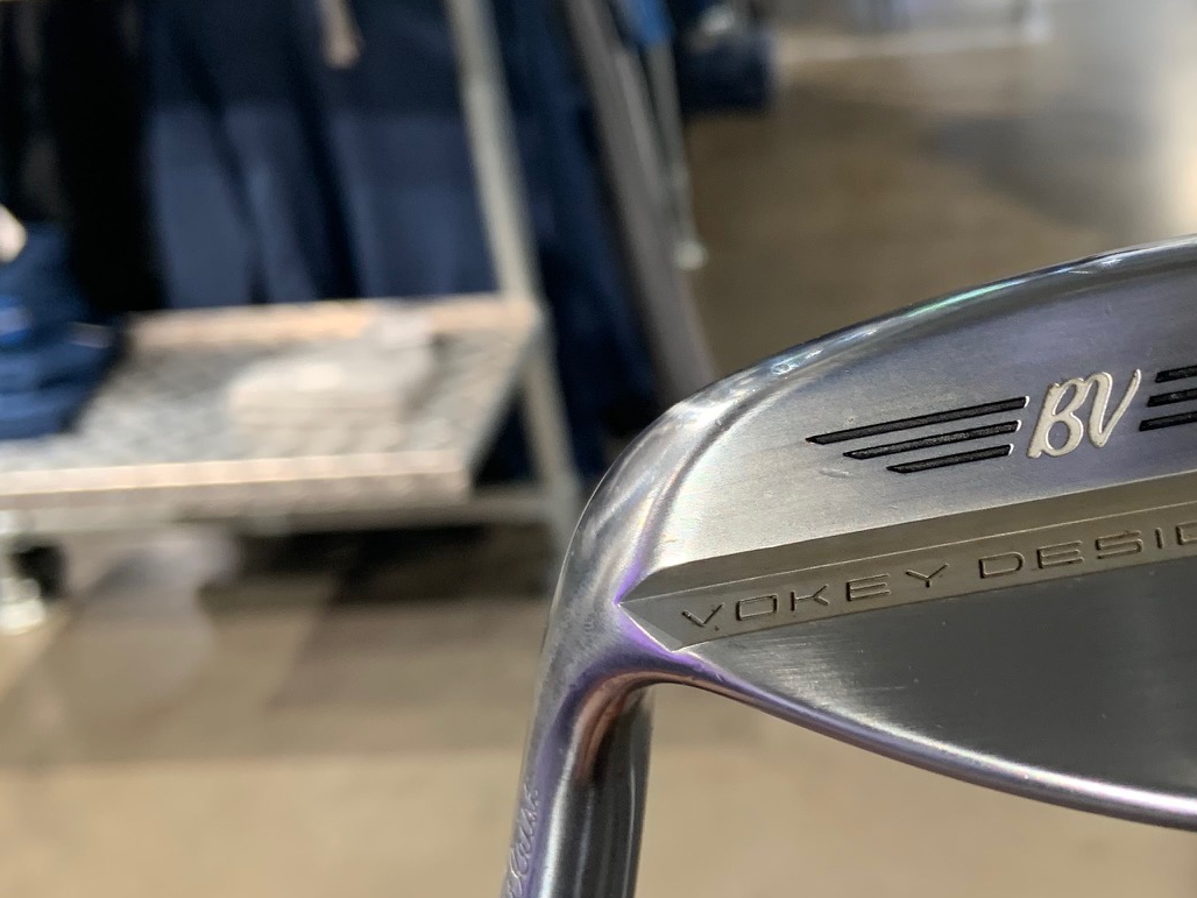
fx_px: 1764
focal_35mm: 51
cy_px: 451
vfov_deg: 28.6
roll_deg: +7.3
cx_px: 835
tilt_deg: -26.9
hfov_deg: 36.9
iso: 100
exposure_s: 1/50
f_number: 1.8
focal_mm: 4.25
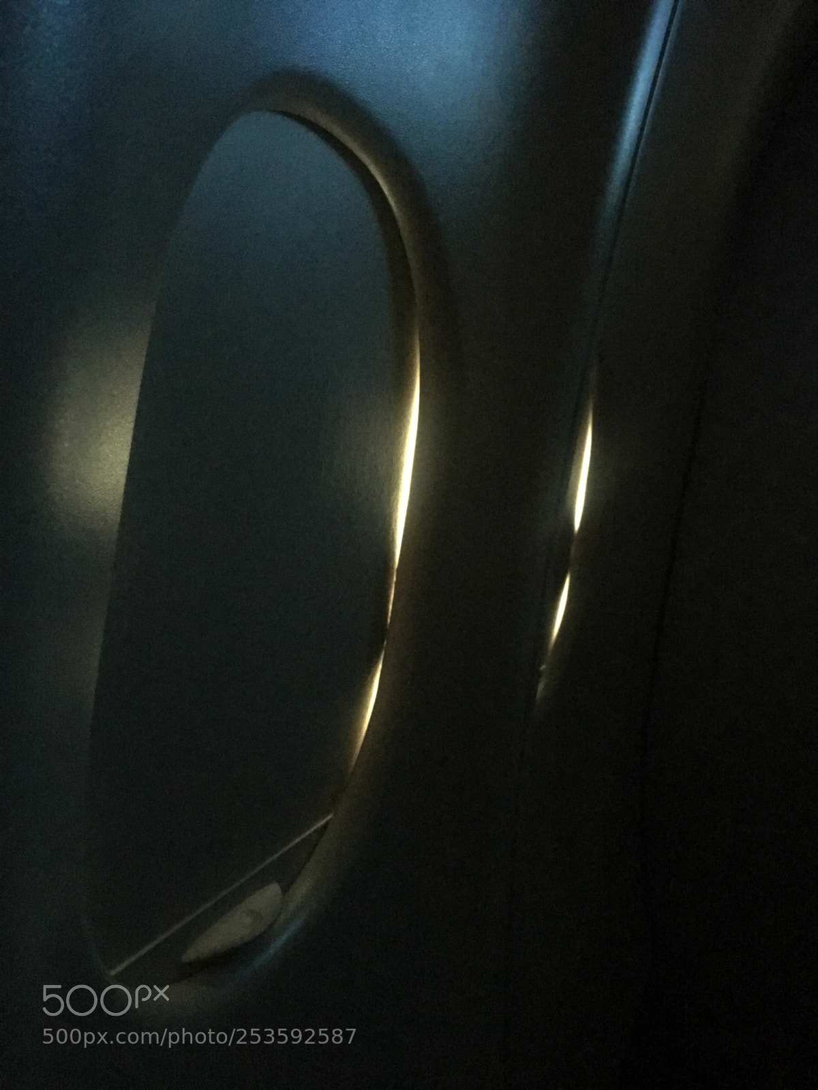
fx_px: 914
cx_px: 409
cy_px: 545
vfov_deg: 61.7
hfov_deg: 48.2
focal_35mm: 29
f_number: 2.2
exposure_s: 1/4
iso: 2000
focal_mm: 4.15
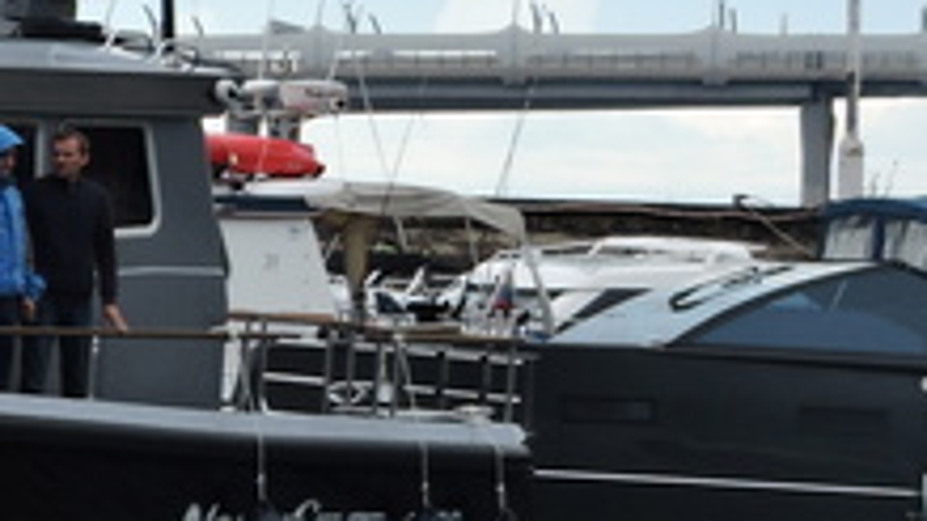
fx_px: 9288
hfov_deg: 5.6
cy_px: 165
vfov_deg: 3.2
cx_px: -753
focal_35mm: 378
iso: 100
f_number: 4.8
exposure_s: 1/400
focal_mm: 17
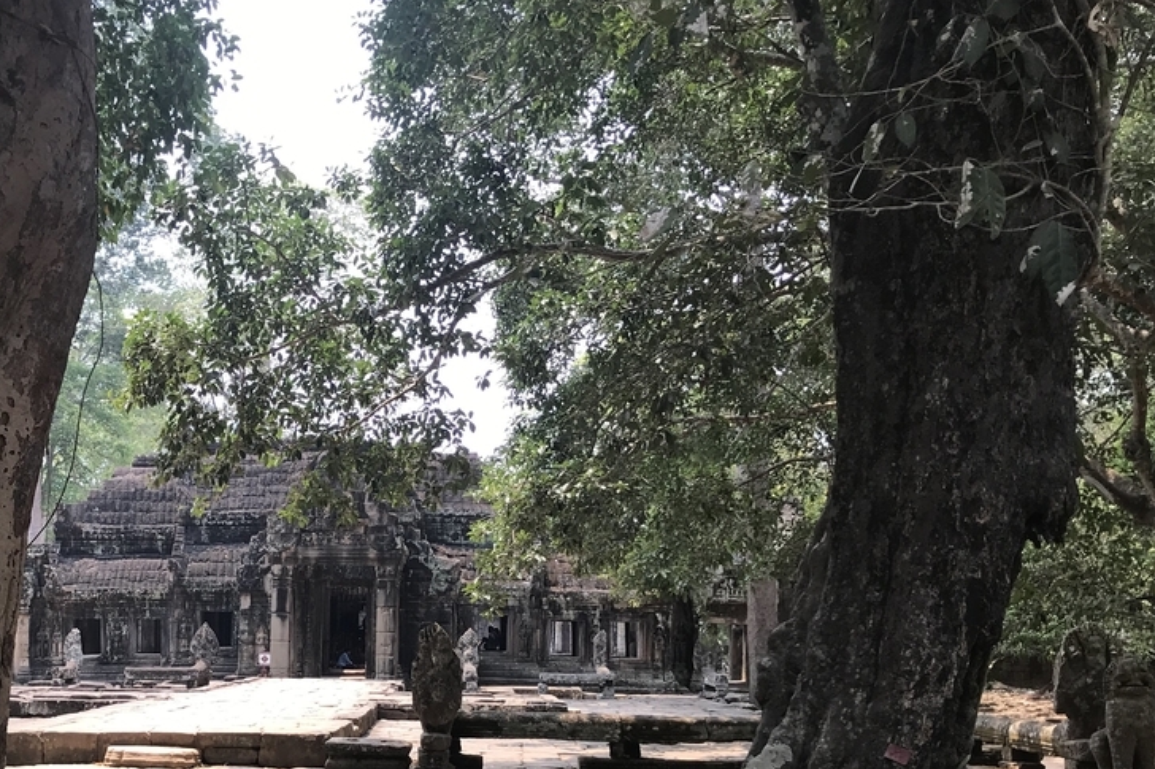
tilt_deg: +1.3
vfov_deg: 27.6
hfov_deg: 40.1
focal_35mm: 48
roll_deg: -0.5
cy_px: 599
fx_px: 1540
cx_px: 298
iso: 20
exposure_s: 1/439
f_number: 1.8
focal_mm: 3.99
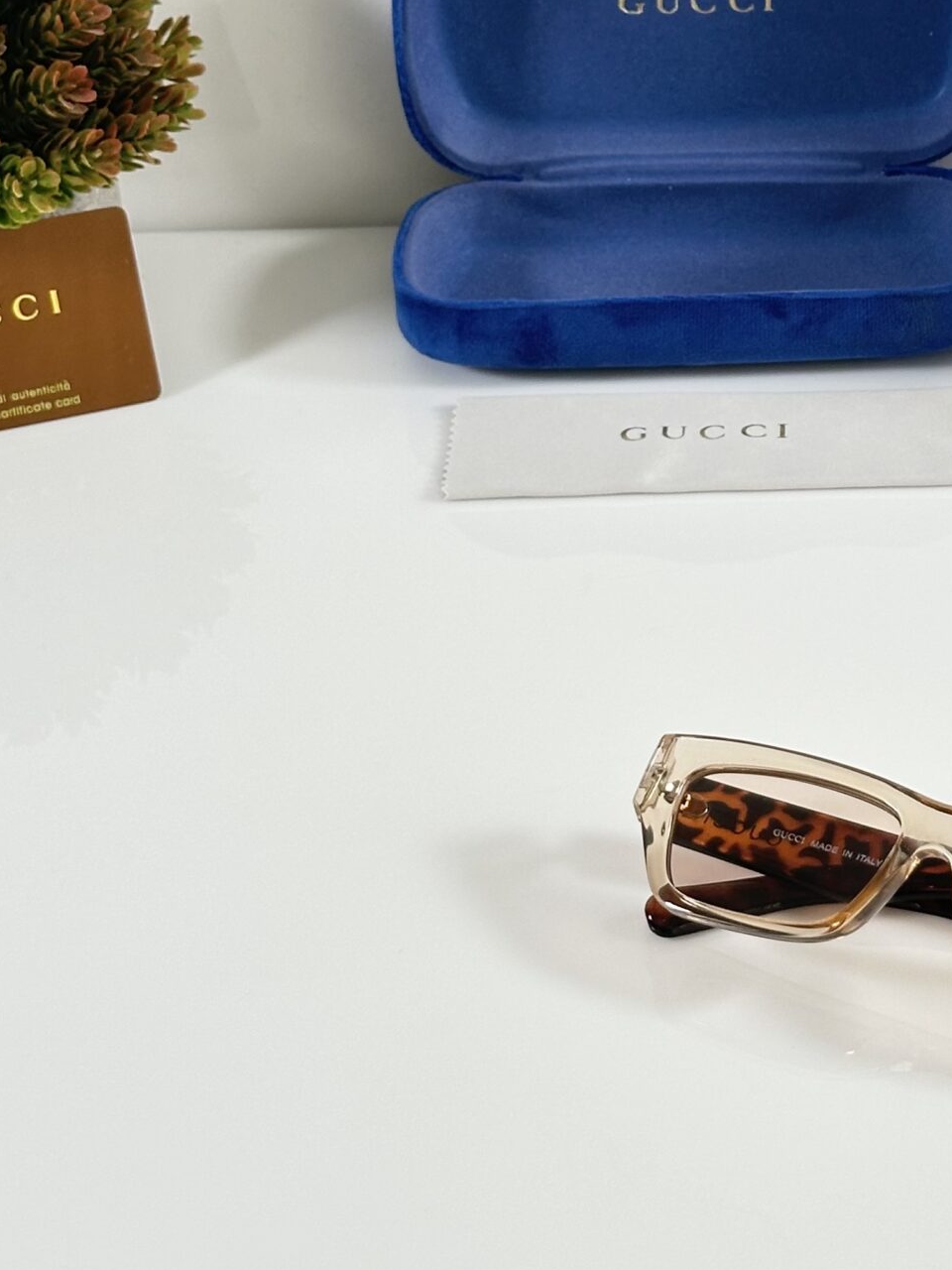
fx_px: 3520
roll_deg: +2.0
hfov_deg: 15.2
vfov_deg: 20.3
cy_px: 378
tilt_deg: -29.6
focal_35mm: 96
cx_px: 900
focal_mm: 6.86
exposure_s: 1/102
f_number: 1.78
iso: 80
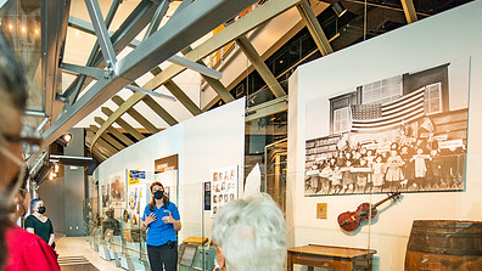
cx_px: 161
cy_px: 227
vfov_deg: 46.3
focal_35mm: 23
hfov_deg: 76.2
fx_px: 294
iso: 1600
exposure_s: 1/160
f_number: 2.8
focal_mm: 15
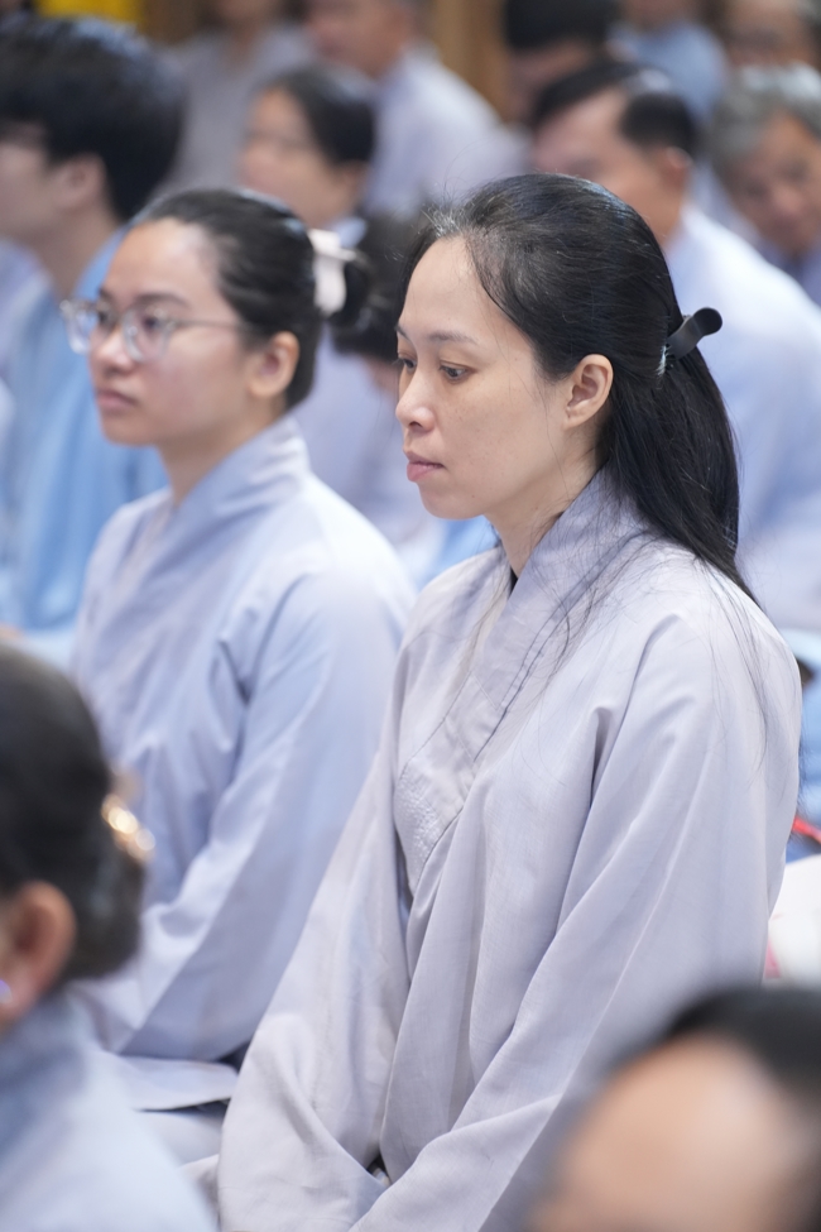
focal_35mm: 150
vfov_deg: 13.7
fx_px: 5131
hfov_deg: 9.1
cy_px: 616
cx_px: 410
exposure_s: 1/160
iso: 3200
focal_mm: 150
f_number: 2.8
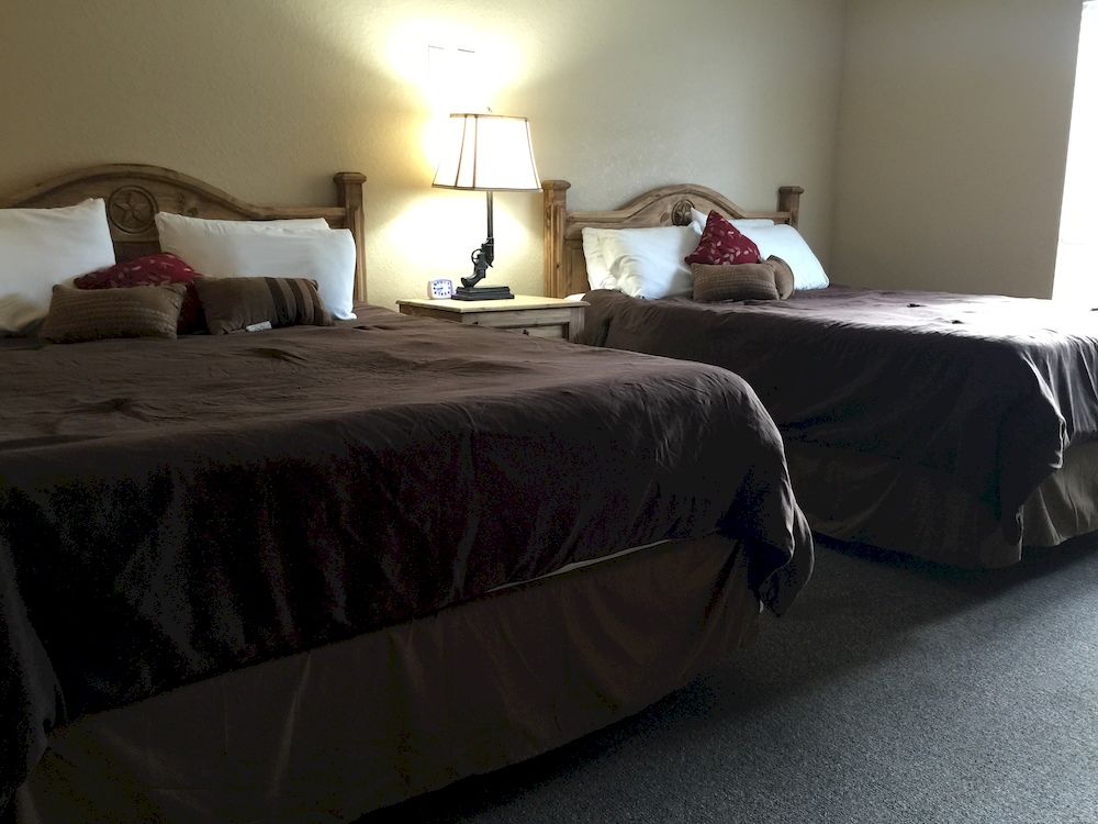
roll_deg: -2.2
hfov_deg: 61.7
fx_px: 920
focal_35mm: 29
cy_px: 412
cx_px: 549
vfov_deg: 48.2
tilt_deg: -11.7
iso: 80
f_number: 2.2
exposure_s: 1/17
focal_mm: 4.15
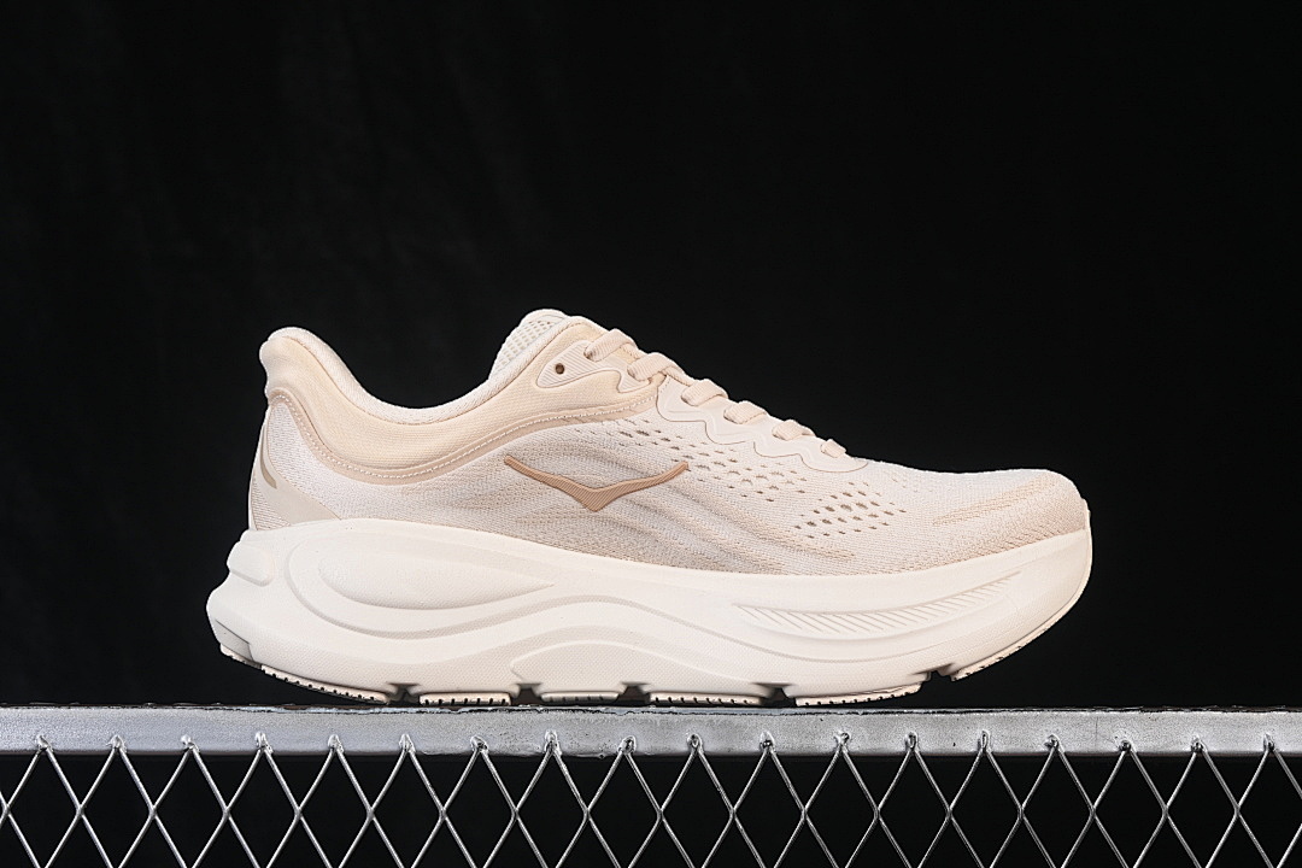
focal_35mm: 75
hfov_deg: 27.0
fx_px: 2712
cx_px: 651
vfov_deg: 18.2
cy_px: 434
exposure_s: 1/80
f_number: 8
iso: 160
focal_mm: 50
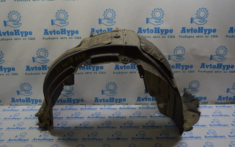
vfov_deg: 37.3
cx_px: 116
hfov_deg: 56.7
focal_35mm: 34
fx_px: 218
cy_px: 70
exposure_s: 1/100
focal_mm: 22
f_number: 5
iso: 400
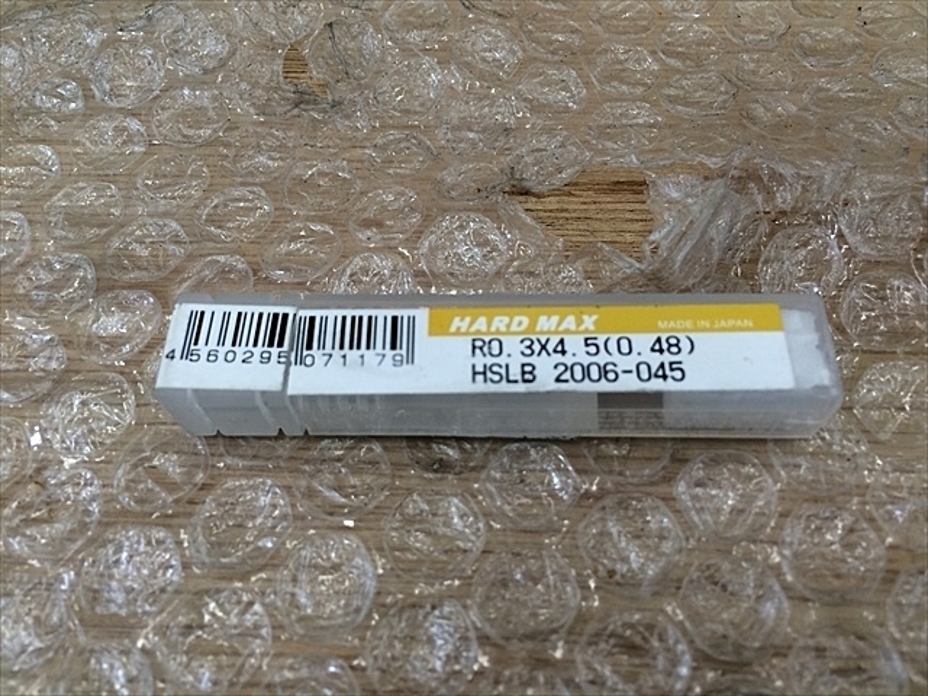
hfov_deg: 61.7
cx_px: 464
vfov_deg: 48.2
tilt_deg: -59.2
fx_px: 777
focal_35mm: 29
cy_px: 348
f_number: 2.2
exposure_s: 1/40
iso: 40
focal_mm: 4.15
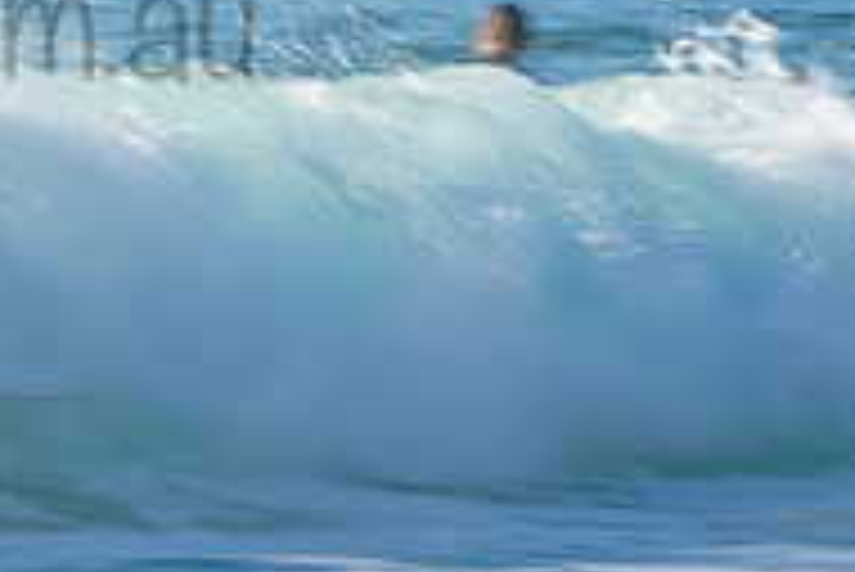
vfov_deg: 0.8
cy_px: -25
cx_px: -220
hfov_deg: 1.1
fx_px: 43423
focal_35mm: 1827
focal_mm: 400
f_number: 22
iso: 100
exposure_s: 1/30
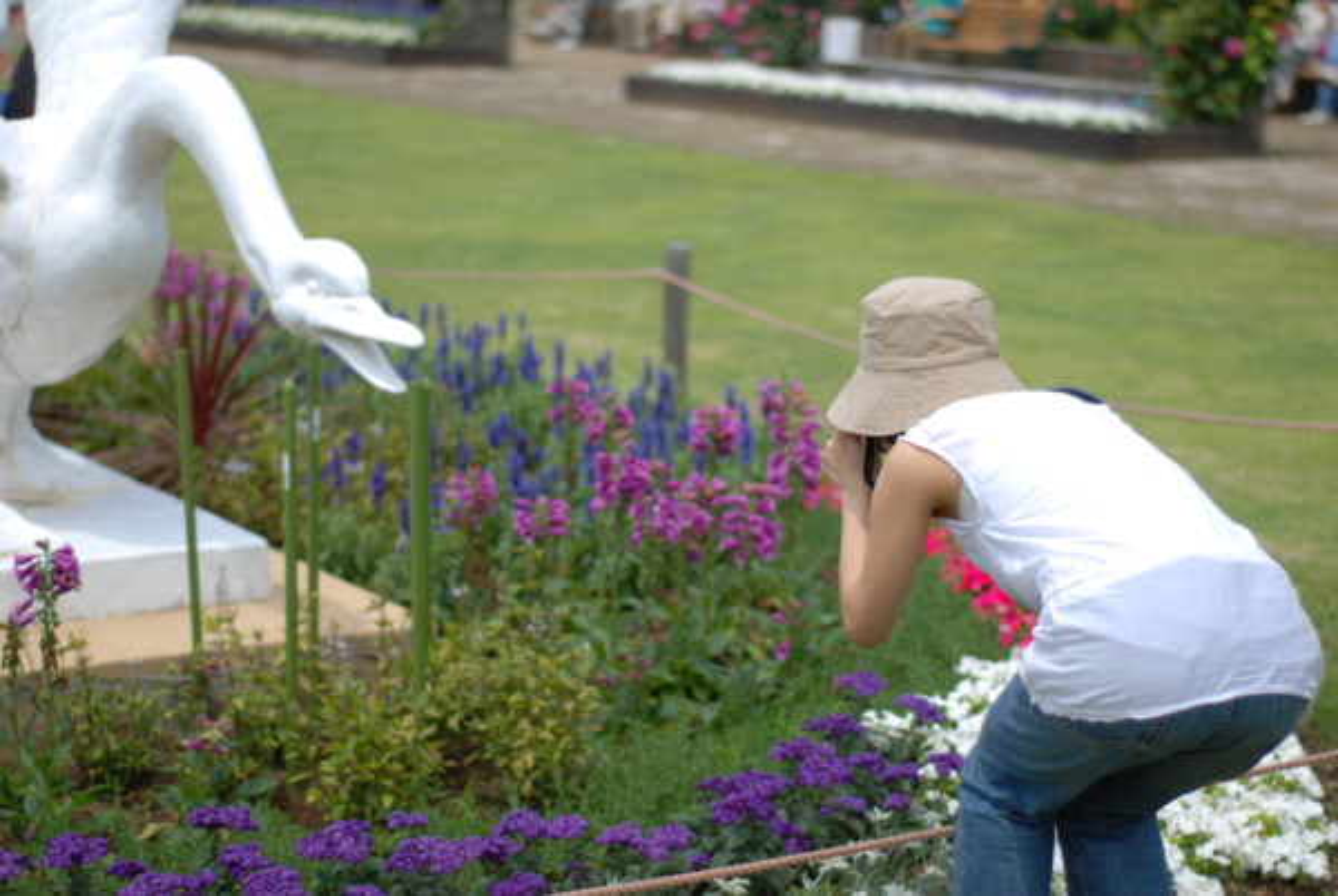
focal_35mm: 75
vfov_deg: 18.2
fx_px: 2792
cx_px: 669
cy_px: 448
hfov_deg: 27.0
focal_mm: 50
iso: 100
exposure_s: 1/4000
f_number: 2.2
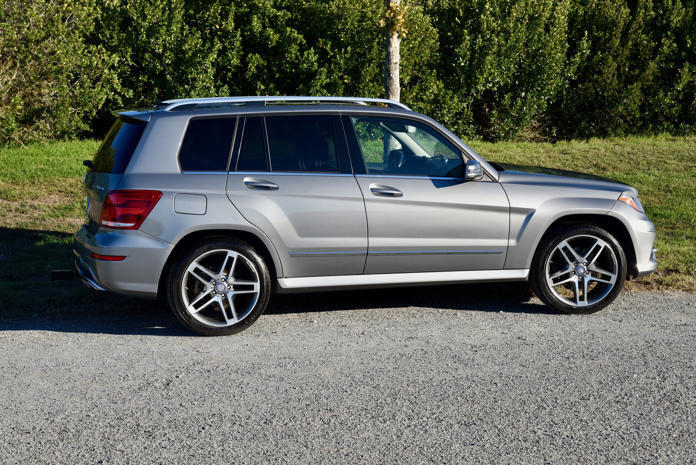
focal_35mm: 58
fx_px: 1122
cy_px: 232
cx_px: 348
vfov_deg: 23.4
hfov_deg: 34.5
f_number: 9
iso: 200
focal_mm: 58
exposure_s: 1/320
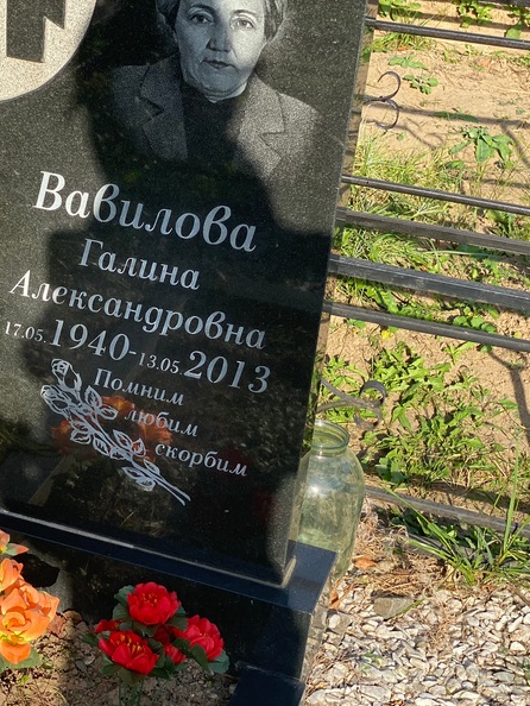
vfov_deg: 27.8
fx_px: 1428
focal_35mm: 70
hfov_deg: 20.8
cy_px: 354
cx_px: 106
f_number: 2
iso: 20
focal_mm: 6
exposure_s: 1/685
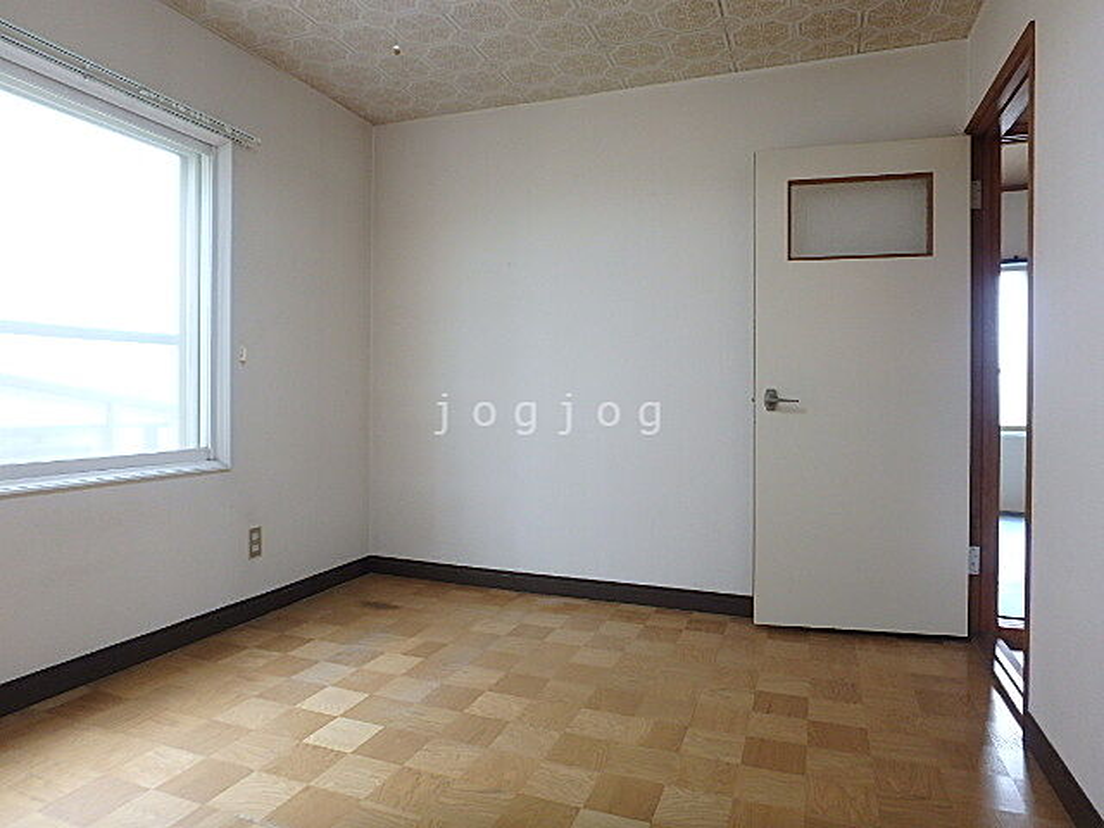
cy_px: 414
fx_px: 670
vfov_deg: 63.4
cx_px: 552
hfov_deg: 79.0
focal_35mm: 21
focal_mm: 3.7
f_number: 3.5
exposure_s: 1/30
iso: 200
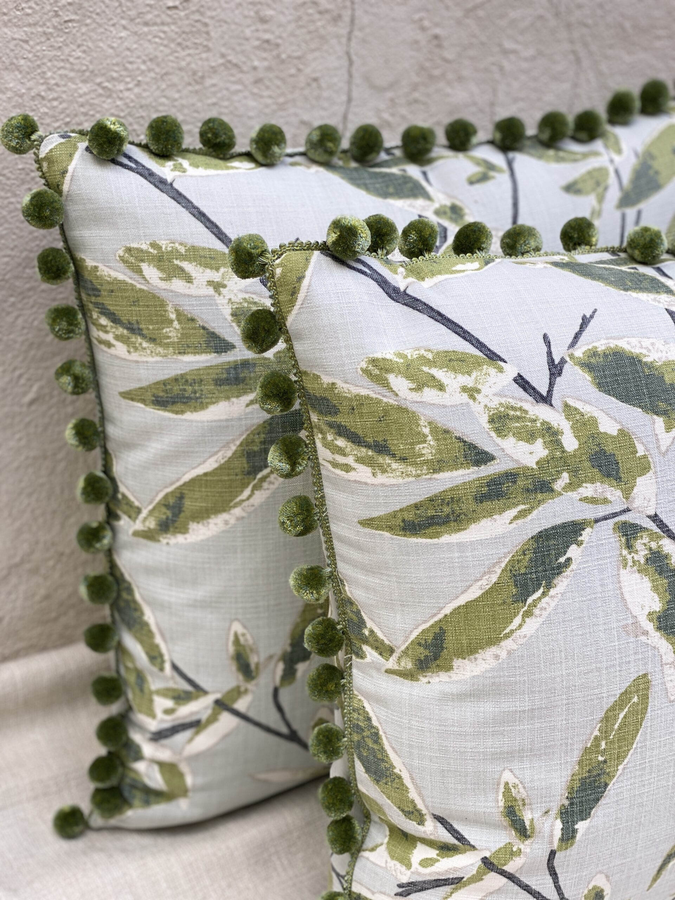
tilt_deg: -29.2
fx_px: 1352
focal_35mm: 52
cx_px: 338
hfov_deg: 28.0
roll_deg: -6.0
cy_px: 450
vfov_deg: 36.8
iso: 20
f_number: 2
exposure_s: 1/165
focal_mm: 6
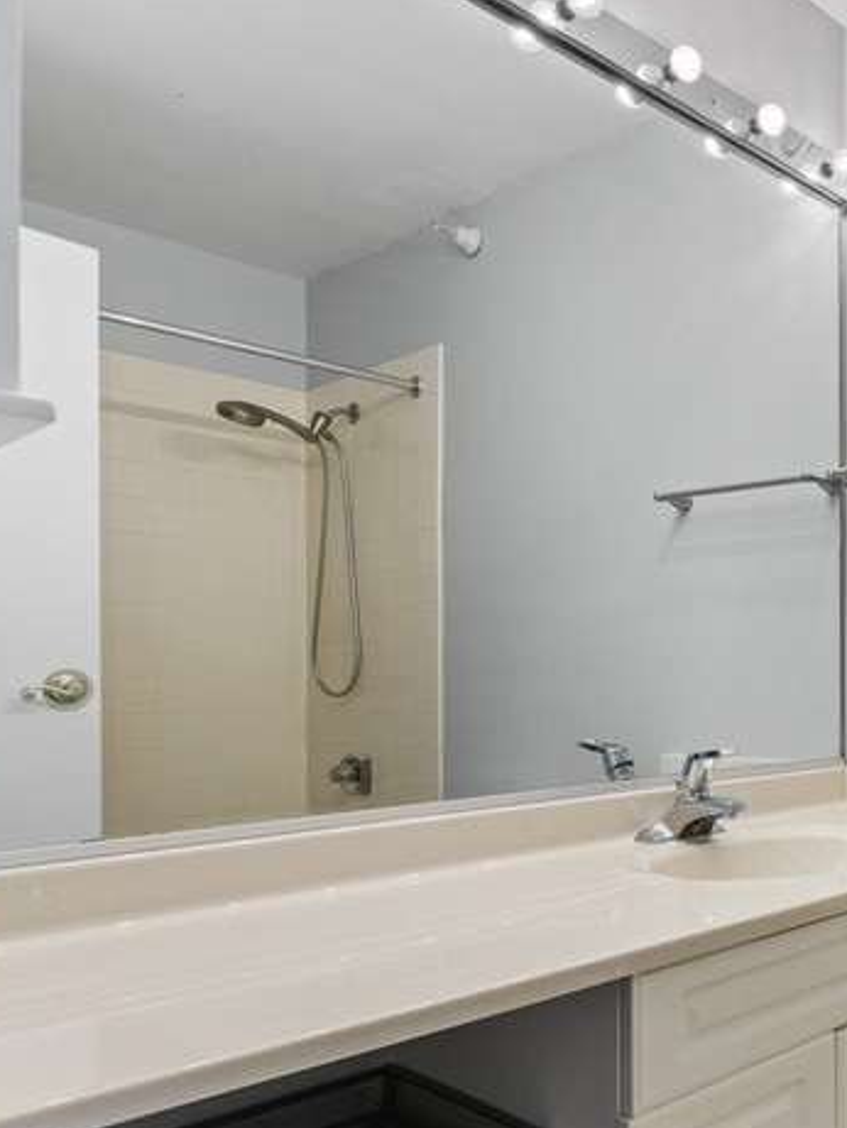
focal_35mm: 30
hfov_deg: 37.0
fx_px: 978
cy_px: 666
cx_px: 990
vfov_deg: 59.6
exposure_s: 1/13
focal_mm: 16
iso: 320
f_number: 7.1
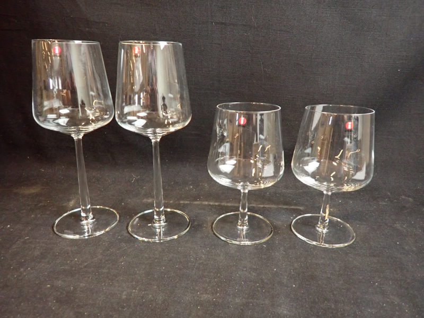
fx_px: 233
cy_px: 159
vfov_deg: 68.7
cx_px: 212
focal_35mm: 19
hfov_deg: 84.7
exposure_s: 1/30
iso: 800
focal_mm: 3.33
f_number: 2
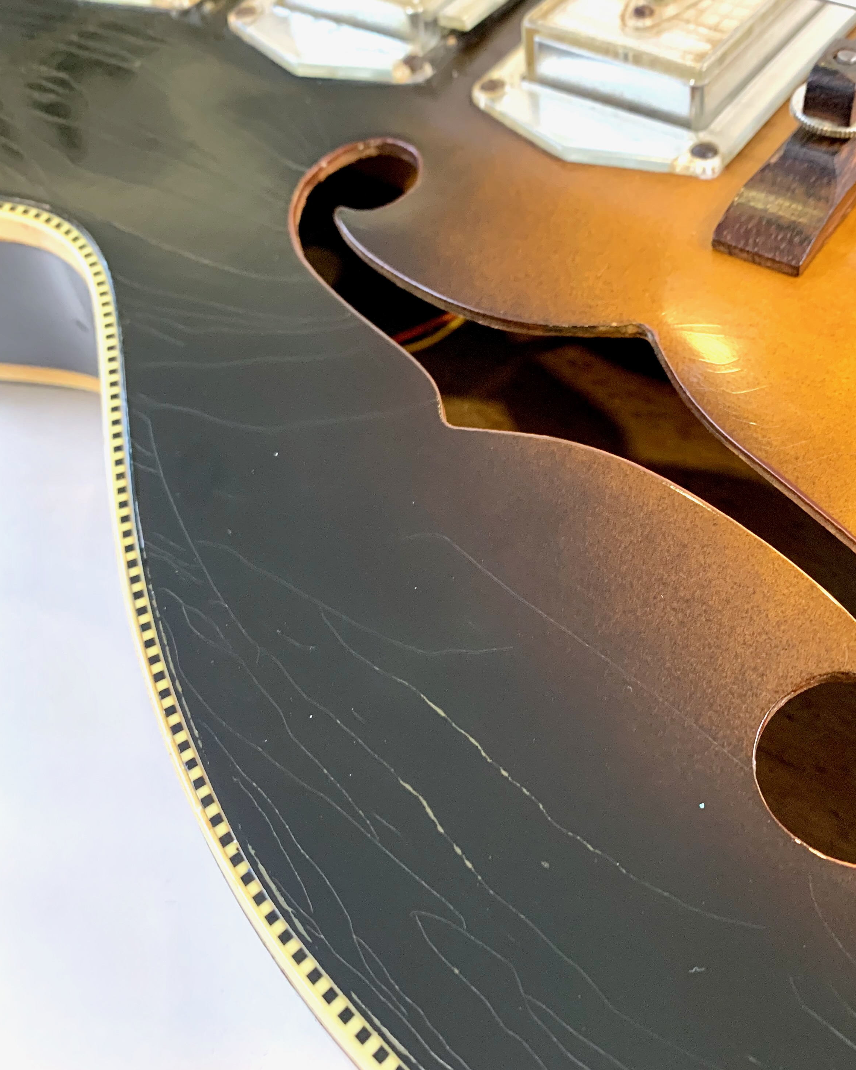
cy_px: 536
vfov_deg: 51.5
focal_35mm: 35
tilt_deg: -52.6
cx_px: 576
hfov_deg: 41.6
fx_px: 1108
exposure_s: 1/50
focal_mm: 4.25
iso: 160
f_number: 1.8
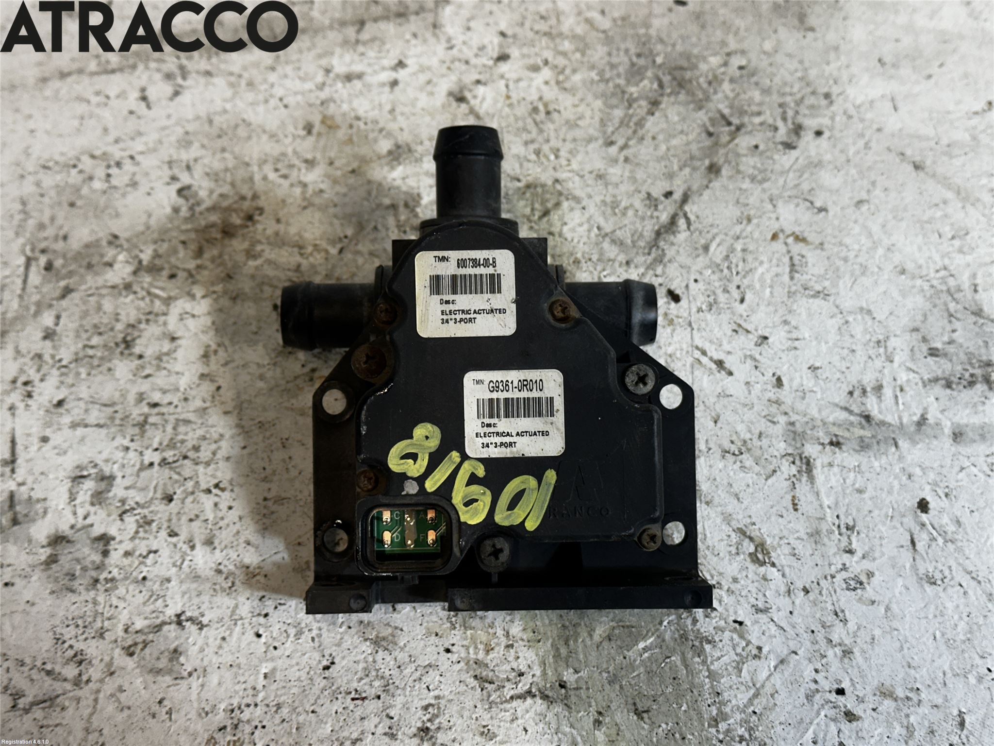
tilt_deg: -51.3
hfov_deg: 39.7
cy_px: 373
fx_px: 1378
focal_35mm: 48
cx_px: 497
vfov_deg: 30.3
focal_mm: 6.86
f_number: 1.78
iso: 80
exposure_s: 1/100
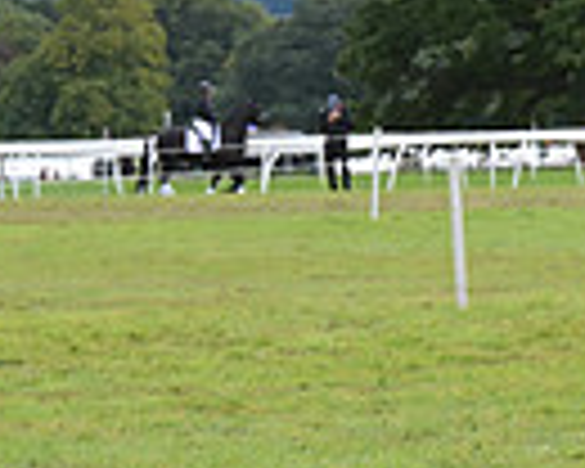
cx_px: 1166
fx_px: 5939
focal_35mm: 343
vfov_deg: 4.5
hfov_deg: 5.5
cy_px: 2
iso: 720
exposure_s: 1/1250
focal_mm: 82
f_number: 5.6
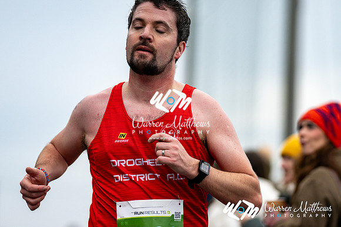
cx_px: 170
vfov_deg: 4.7
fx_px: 2764
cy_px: 114
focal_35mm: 292
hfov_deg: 7.1
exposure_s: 1/1600
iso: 360
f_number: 2.8
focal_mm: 195
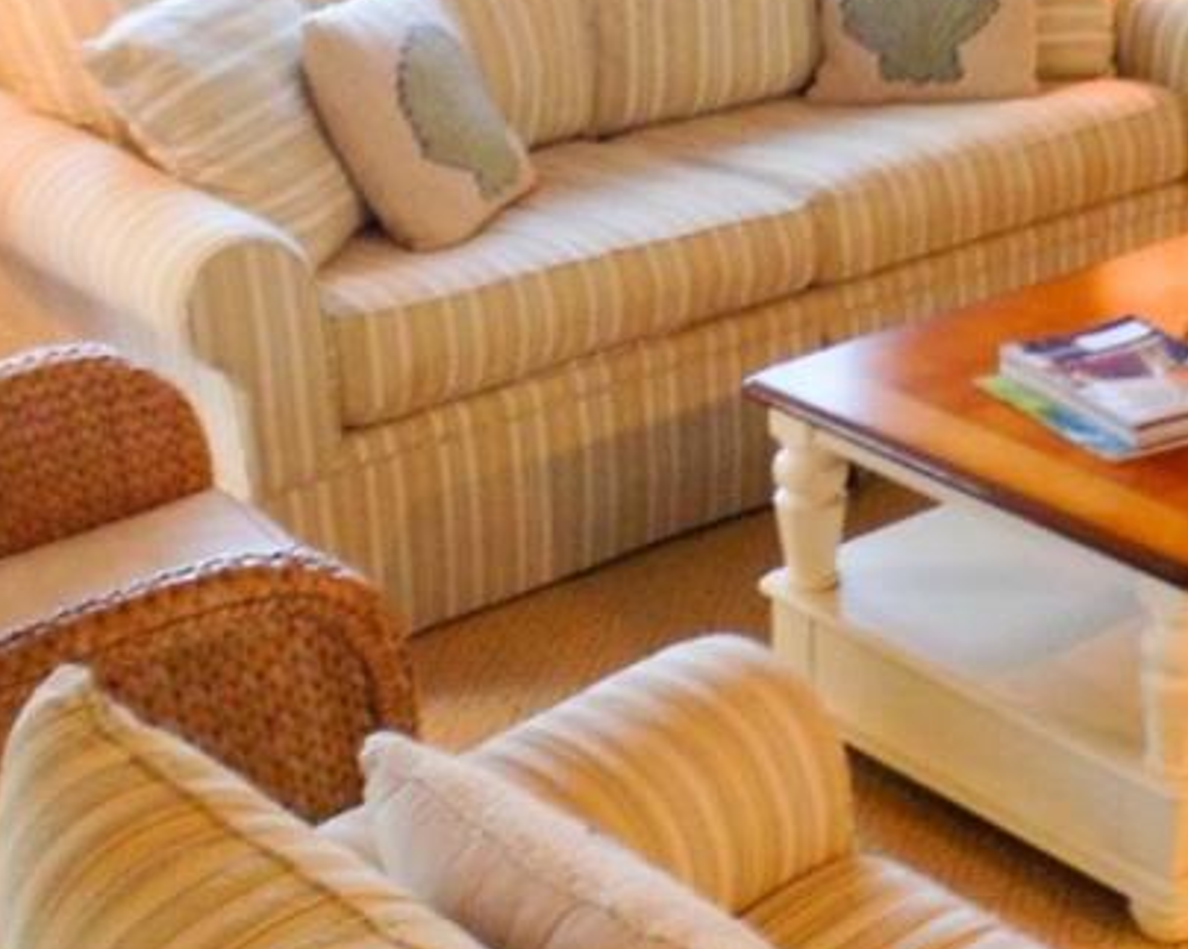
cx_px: 1117
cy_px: 519
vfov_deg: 15.1
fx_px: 3585
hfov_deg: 18.4
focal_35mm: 102
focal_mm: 4.12
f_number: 2.4
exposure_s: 1/20
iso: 80
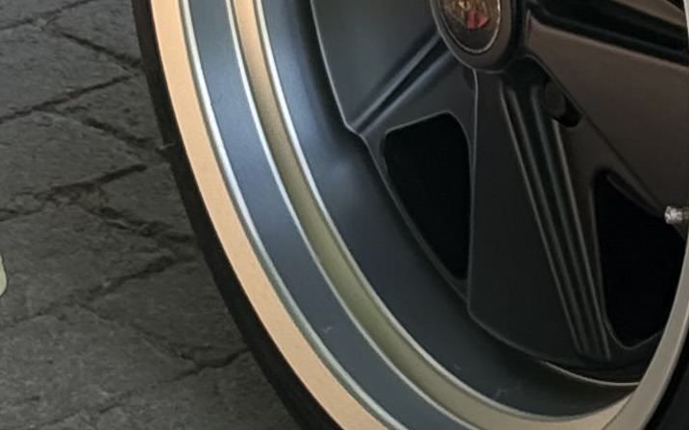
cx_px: 1062
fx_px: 5370
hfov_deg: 7.2
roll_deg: -0.4
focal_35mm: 286
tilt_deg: -20.2
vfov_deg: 4.5
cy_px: -299
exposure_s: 1/333
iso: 100
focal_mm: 6.76
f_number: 1.78
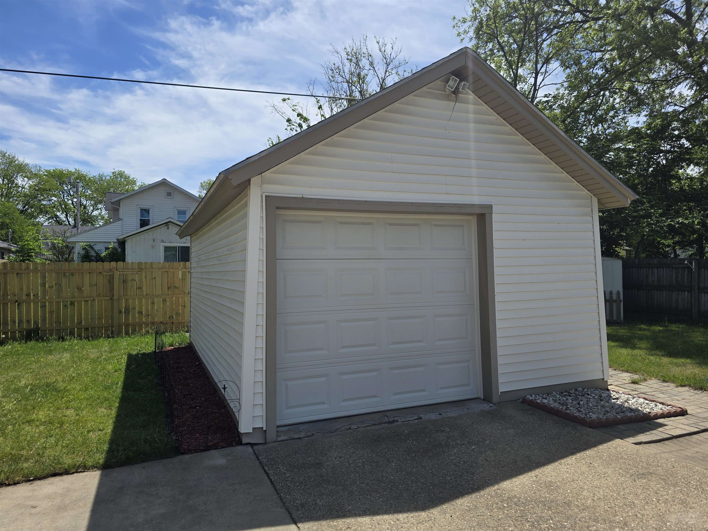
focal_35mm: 23
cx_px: 354
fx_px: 470
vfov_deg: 58.9
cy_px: 266
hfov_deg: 73.9
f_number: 1.7
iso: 12
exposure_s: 1/929
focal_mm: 6.3
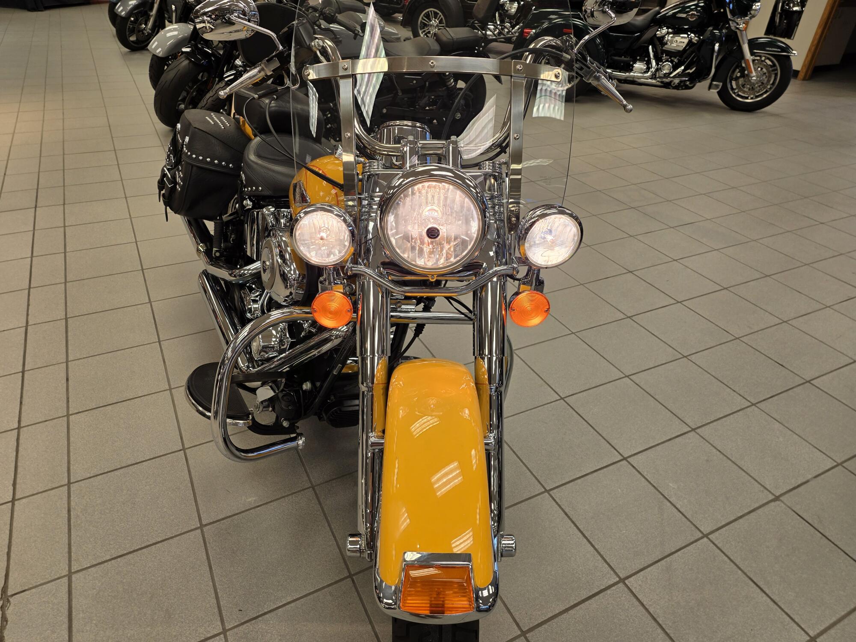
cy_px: 321
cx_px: 428
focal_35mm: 23
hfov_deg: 73.9
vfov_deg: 58.9
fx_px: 569
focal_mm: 6.25
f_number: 1.7
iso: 40
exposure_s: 1/120
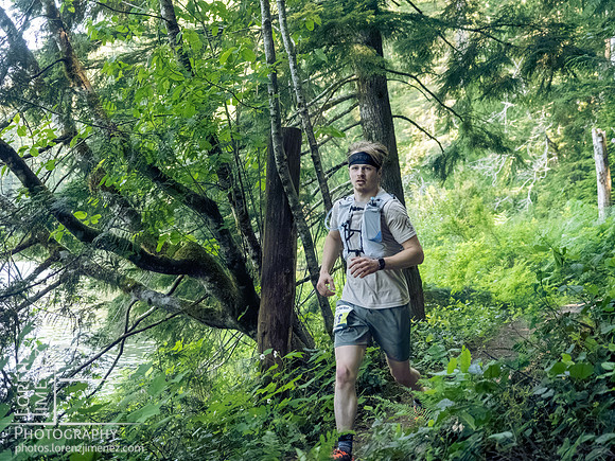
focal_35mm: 62
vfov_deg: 23.7
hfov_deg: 31.2
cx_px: 308
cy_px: 230
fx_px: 1102
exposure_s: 1/1250
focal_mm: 31
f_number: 2.8
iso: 6400
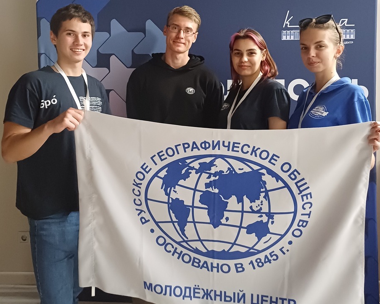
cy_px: 155
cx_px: 192
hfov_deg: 64.1
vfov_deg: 53.2
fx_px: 304
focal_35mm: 27
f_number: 1.8
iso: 1600
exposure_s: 1/14
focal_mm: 4.65
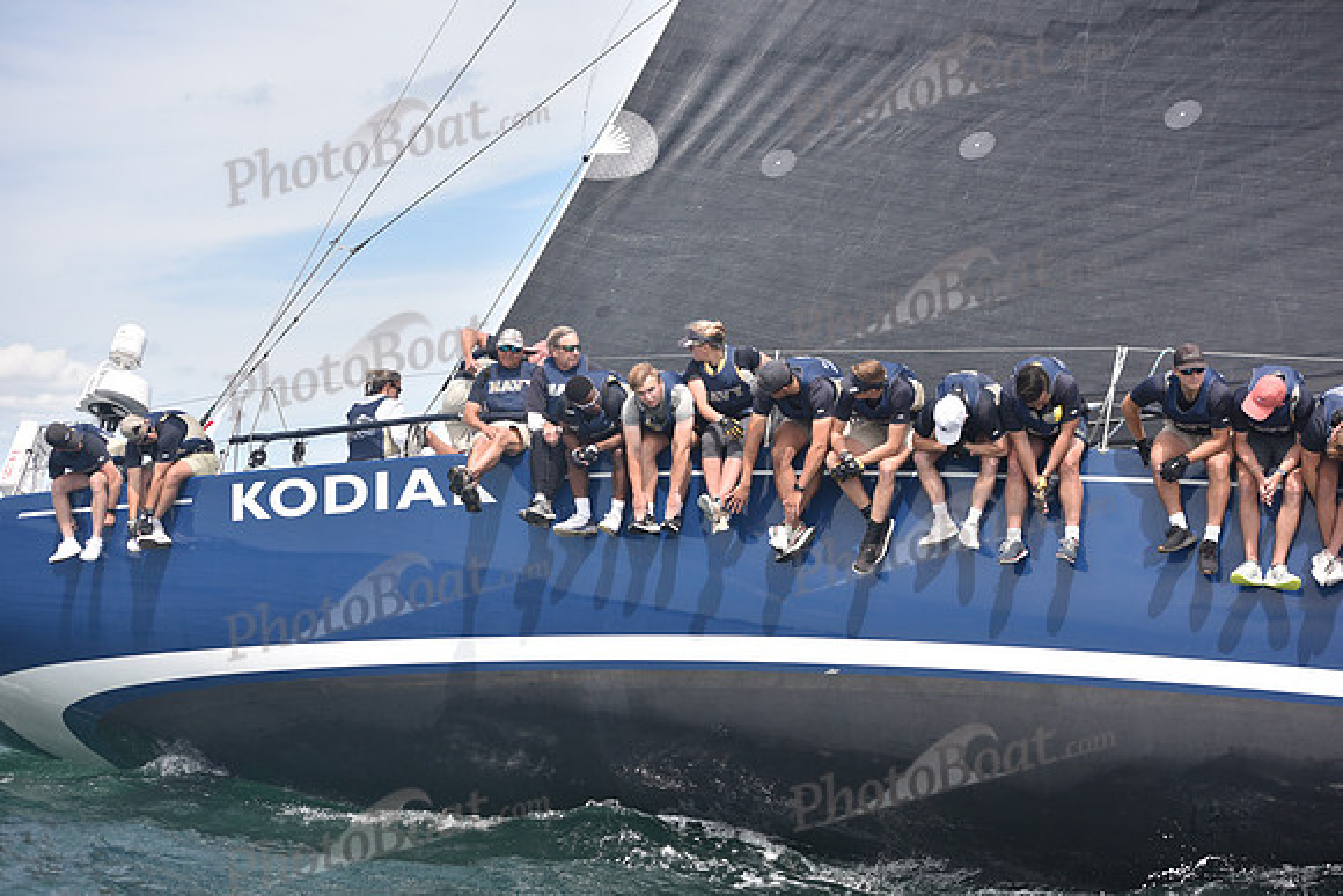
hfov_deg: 28.8
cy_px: 448
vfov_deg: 19.5
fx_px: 2612
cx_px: 672
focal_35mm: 70
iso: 320
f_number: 4.5
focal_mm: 70
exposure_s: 1/800
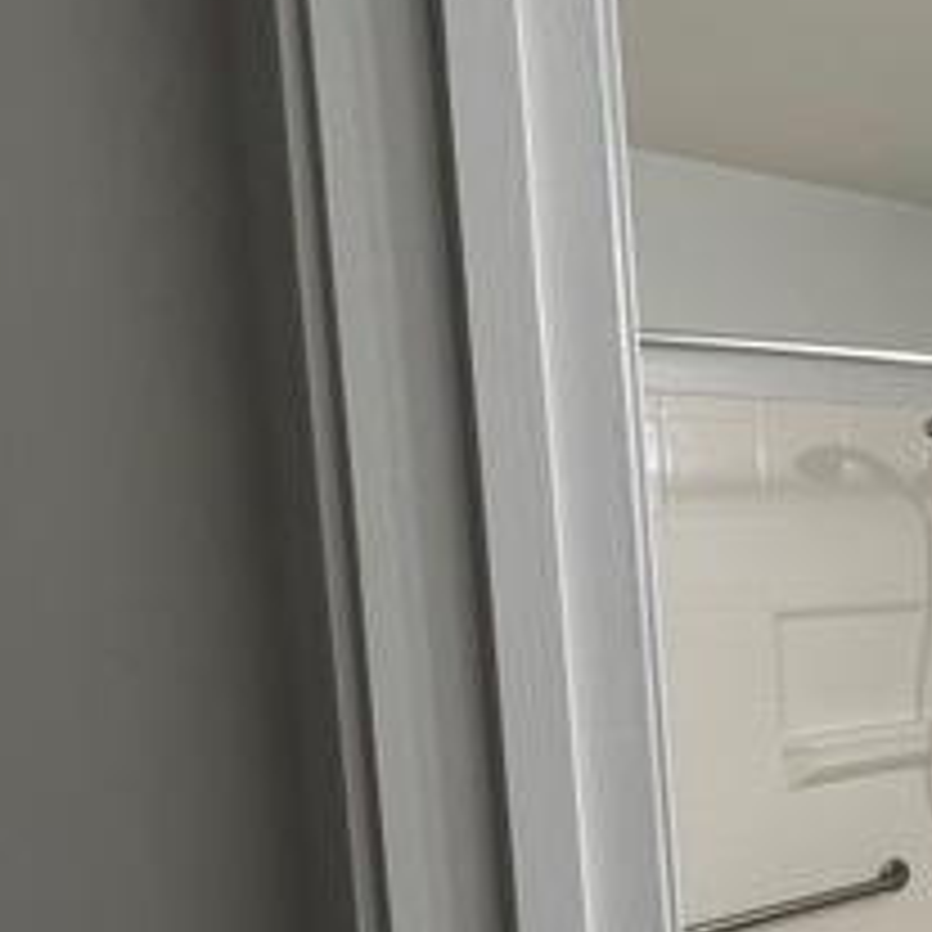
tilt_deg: -3.9
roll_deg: +3.3
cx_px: 1209
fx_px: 1127
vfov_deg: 44.3
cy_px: 621
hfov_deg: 33.2
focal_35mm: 37
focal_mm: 1.57
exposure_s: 1/99
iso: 100
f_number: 1.8
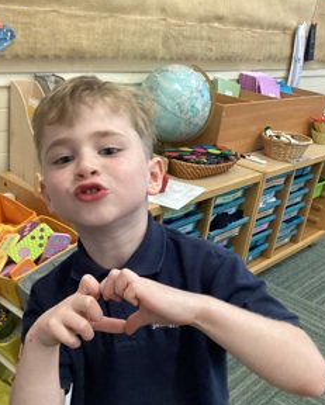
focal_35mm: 42
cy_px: 242
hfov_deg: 35.7
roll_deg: -6.8
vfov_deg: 43.6
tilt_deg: -26.1
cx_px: 149
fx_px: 504
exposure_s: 1/50
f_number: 2.4
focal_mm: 3.3
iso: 160
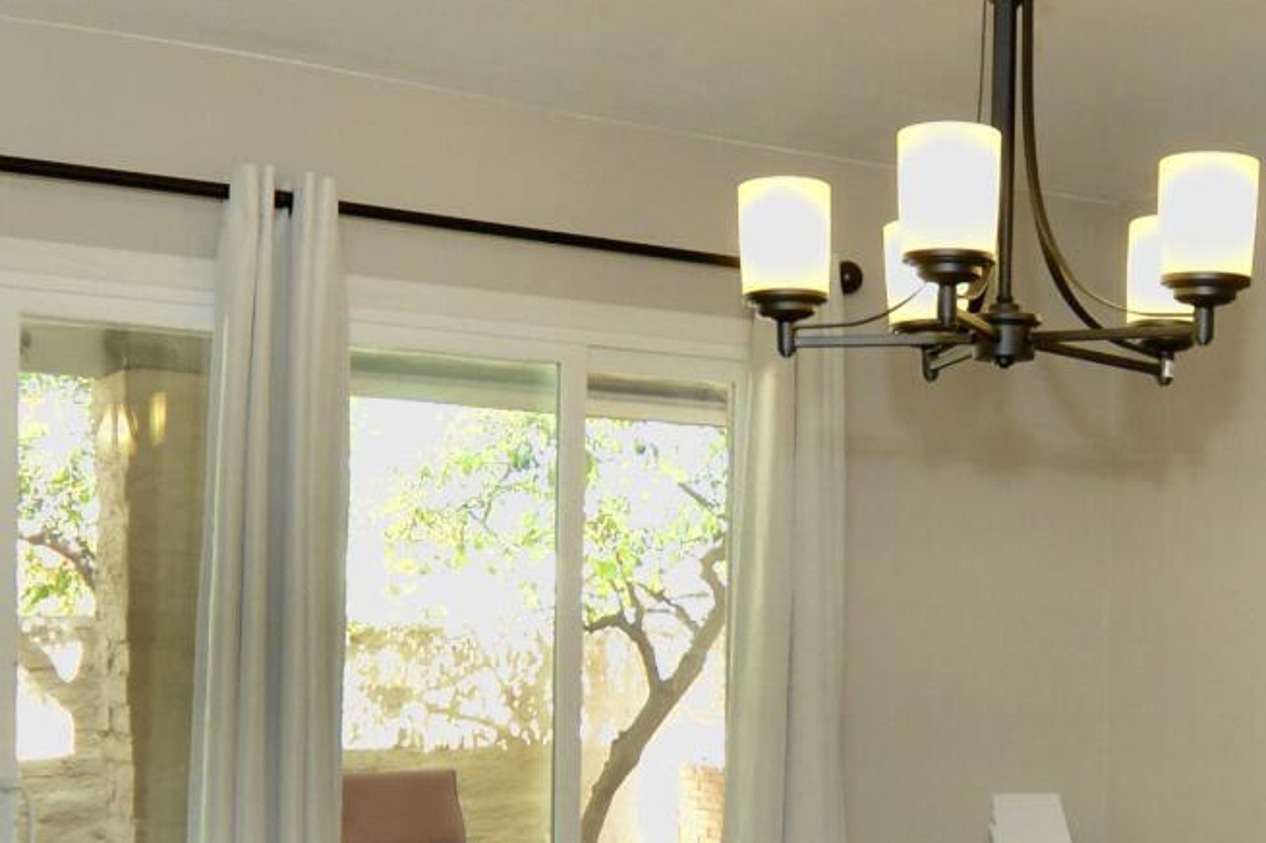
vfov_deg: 24.2
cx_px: 856
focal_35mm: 55
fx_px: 1933
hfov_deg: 35.9
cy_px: 667
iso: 800
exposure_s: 1/60
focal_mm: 12
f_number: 7.1
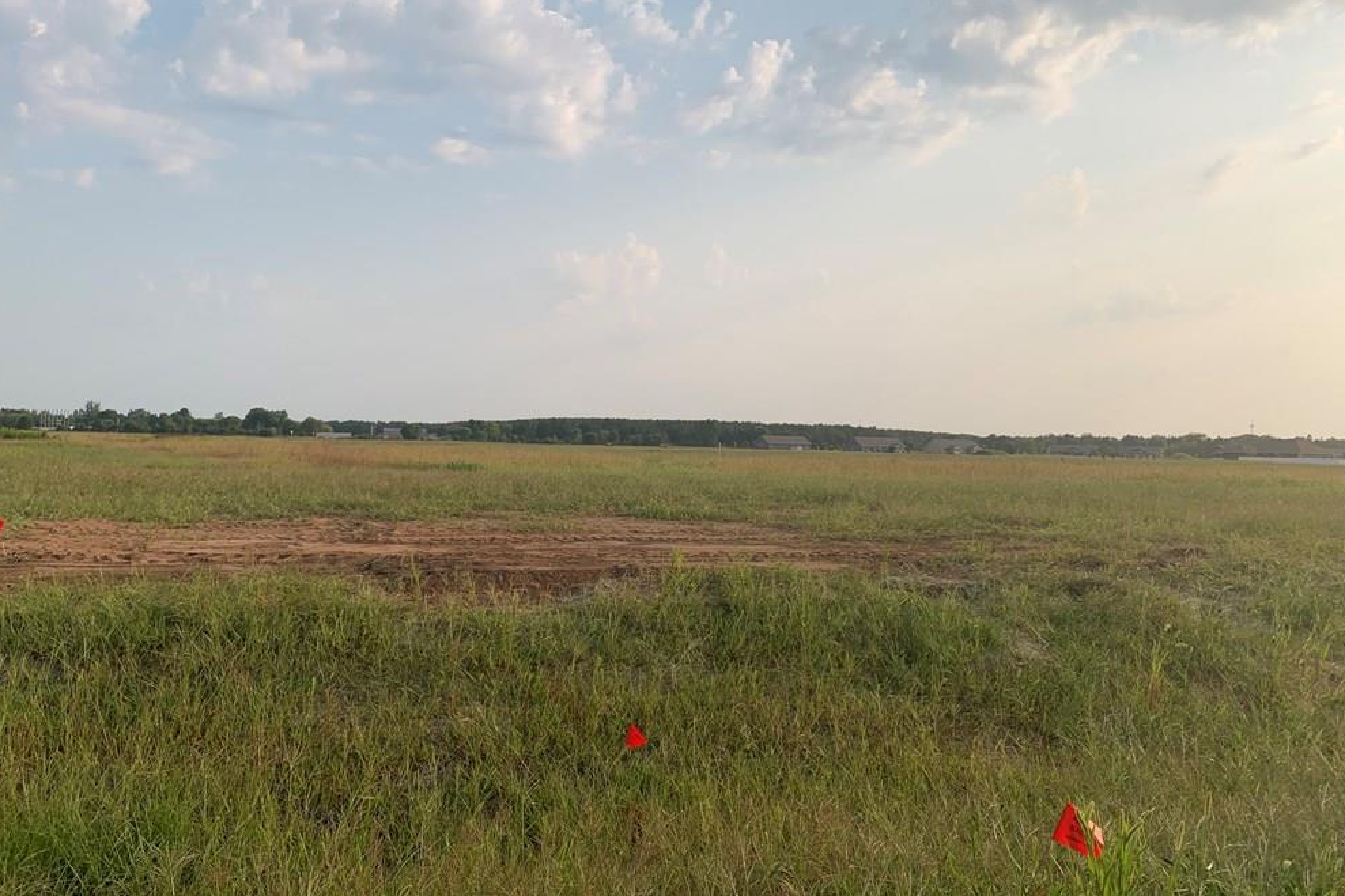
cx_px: 658
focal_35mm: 28
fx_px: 1046
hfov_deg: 65.5
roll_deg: -1.0
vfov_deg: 46.4
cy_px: 453
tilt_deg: -0.8
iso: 25
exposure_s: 1/2481
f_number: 1.8
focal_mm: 4.25
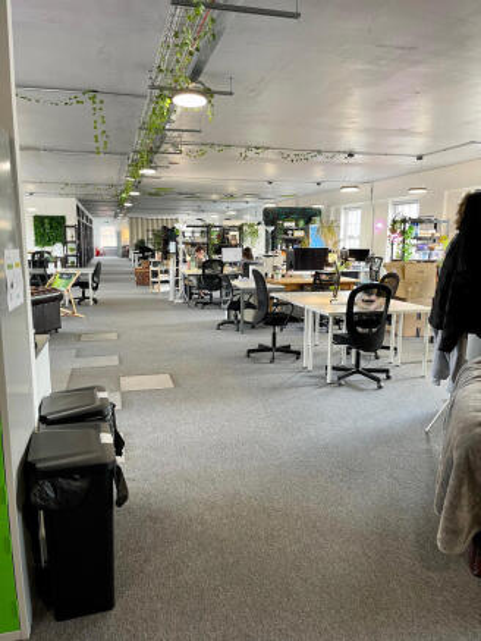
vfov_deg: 67.3
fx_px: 481
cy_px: 320
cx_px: 240
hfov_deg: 53.1
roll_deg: -0.7
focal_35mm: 26
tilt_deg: -9.7
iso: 80
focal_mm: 5.1
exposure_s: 1/50
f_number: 1.6
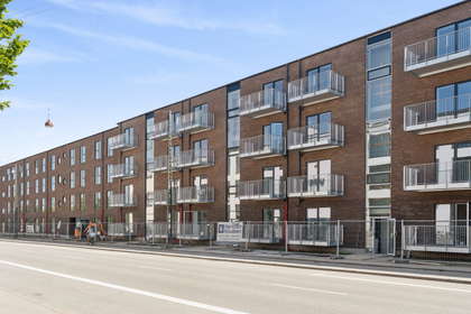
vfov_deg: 43.6
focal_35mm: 30
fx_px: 392
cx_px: 236
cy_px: 157
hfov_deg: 61.9
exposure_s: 1/400
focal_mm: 20
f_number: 8
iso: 200
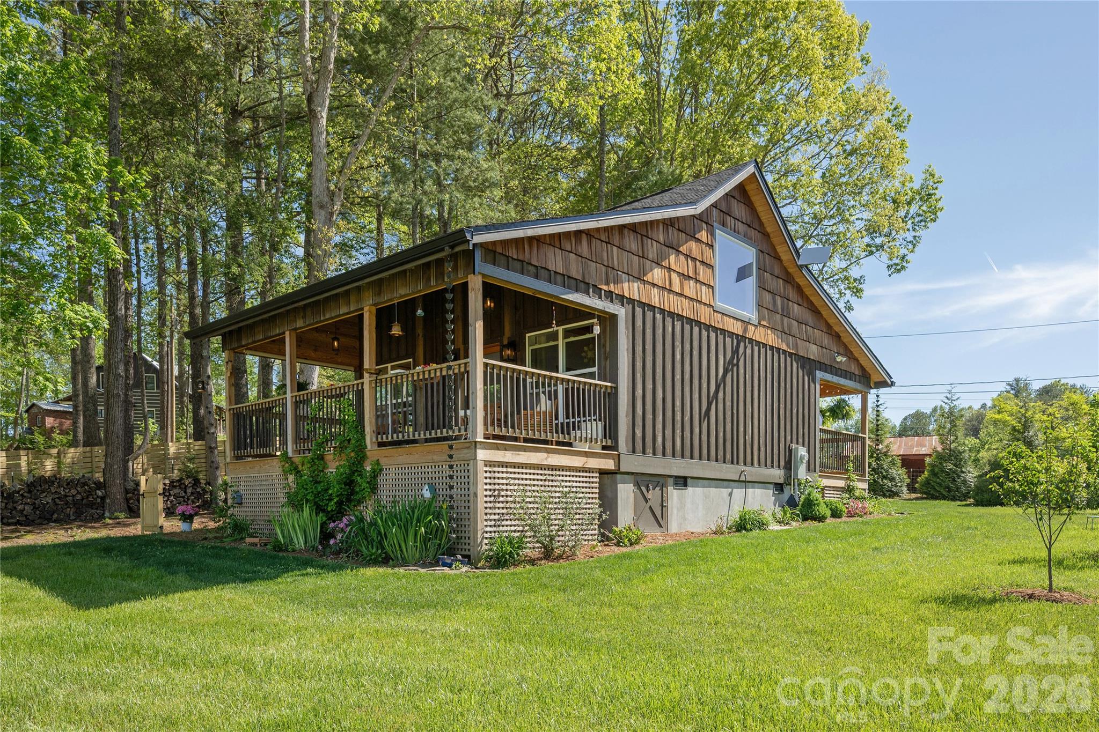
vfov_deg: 56.1
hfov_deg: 77.3
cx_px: 550
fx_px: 687
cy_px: 366
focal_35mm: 22
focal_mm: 22.5
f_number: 7.1
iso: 250
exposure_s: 1/500
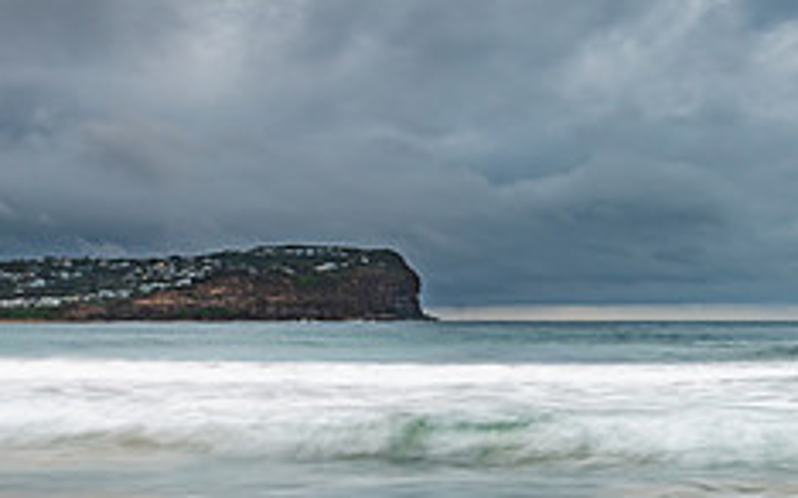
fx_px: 1326
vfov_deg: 21.1
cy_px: 131
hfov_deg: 33.2
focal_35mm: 61
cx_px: 522
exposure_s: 1.6
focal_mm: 24
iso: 64
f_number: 11
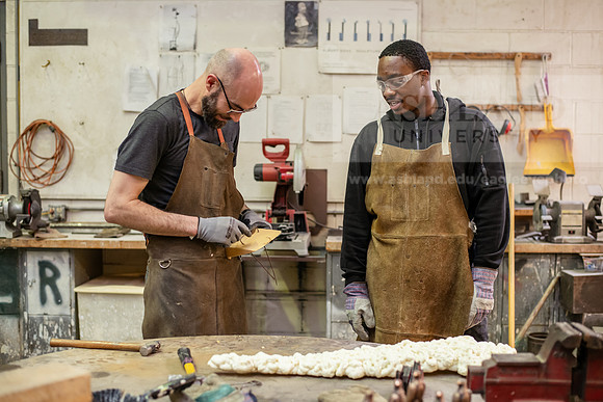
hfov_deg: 39.6
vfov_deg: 27.0
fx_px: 838
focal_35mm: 50
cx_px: 302
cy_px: 201
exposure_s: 1/160
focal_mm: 50
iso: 800
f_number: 2.5
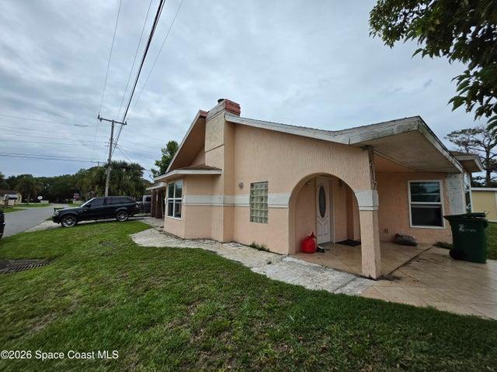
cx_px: 248
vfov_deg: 89.9
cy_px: 186
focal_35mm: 13
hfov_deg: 106.2
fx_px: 187
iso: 32
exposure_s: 1/3502
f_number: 1.9
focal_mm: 2.2
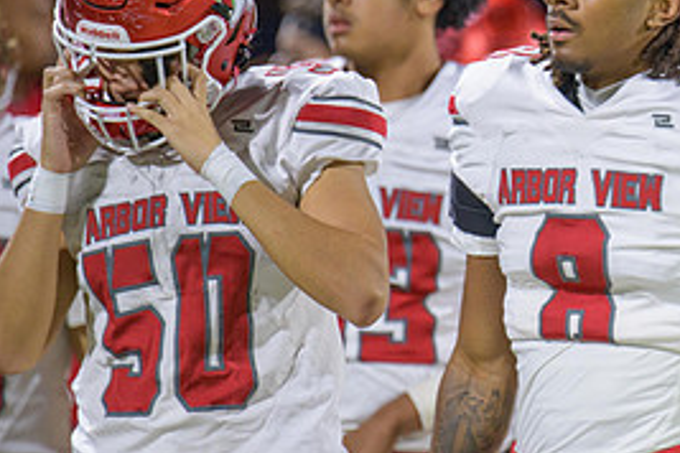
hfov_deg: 3.2
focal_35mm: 651
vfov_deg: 2.1
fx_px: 12296
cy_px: 256
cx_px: 693
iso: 1250
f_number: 2.8
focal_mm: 300
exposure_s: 1/250
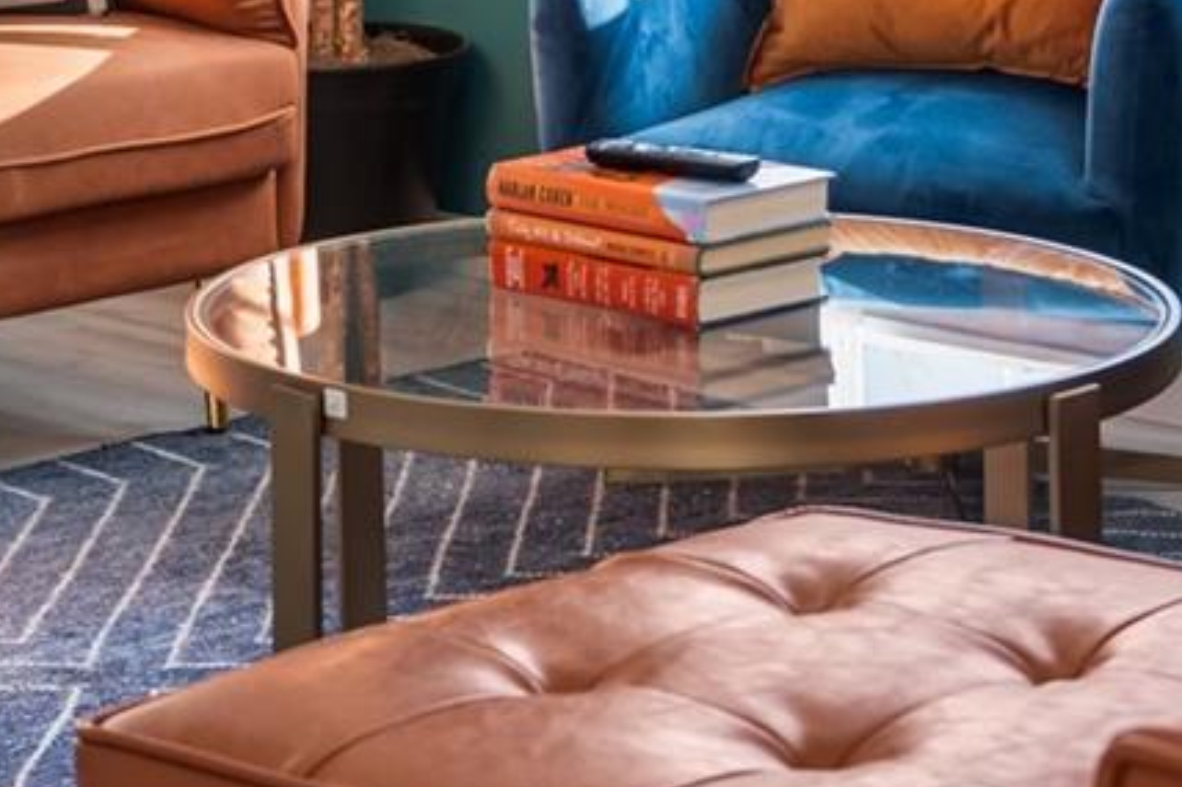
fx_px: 3807
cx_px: 453
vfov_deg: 11.2
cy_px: -486
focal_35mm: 116
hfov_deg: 17.6
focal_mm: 31
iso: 160
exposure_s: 1/60
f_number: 4
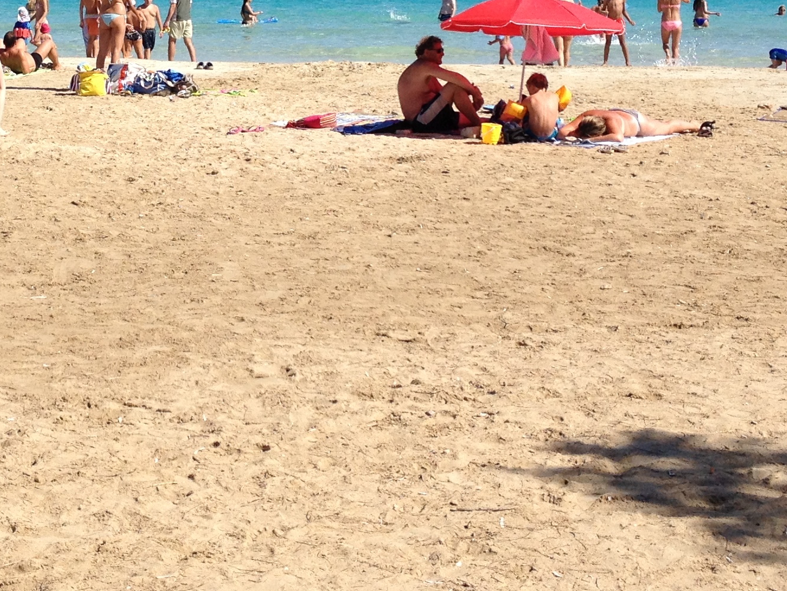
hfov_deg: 22.5
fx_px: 1955
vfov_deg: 17.0
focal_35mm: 86
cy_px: 71
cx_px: 188
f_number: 2.4
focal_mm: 4.28
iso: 50
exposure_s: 1/2208
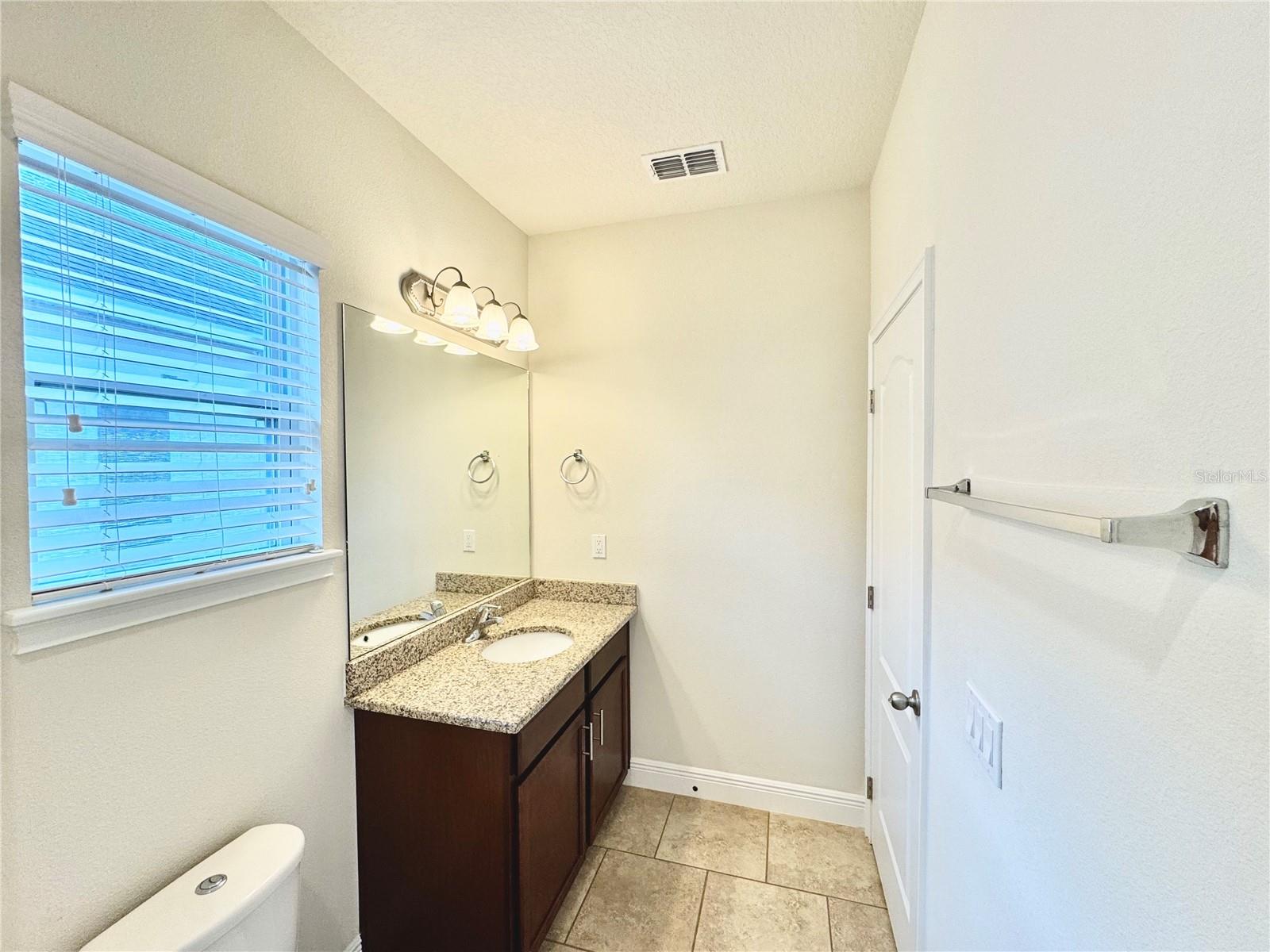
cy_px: 476
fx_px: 514
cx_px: 635
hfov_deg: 102.1
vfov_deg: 85.7
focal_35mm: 14
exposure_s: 1/120
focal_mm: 2.22
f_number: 2.2
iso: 100
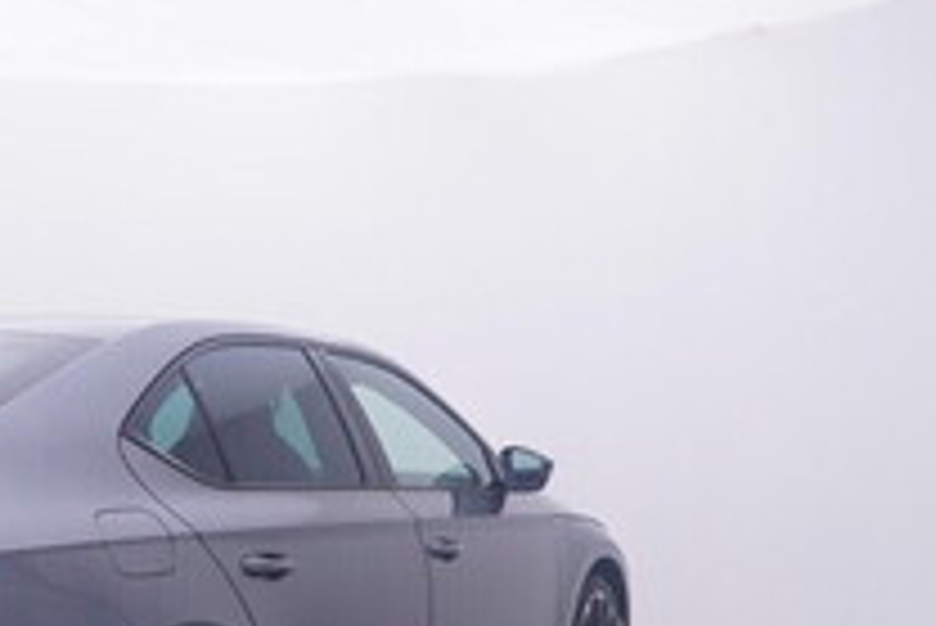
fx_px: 1543
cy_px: 507
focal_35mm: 59
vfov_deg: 22.6
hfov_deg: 32.7
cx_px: 169
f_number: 5
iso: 200
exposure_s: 1/80
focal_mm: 15
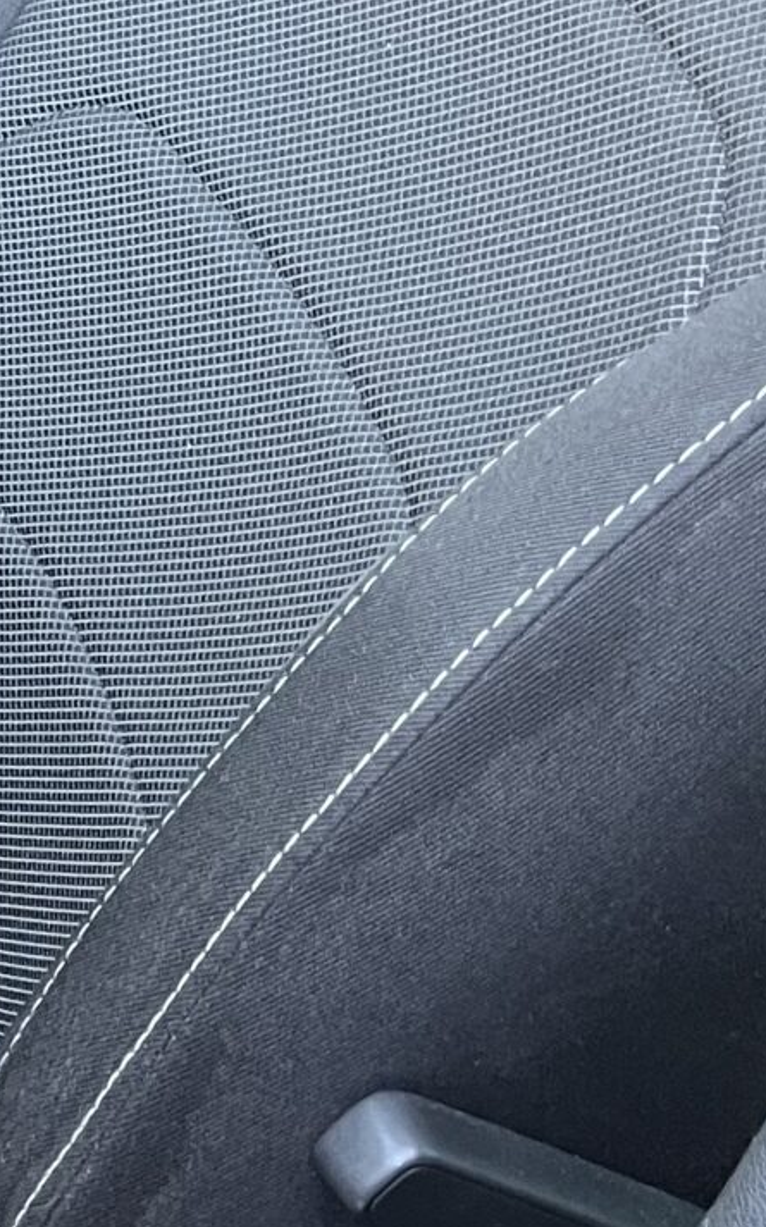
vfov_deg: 20.8
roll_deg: +1.2
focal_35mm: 99
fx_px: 3310
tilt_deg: -28.2
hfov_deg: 10.9
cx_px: -1152
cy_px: 301
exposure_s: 1/60
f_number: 1.6
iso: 160
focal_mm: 5.1
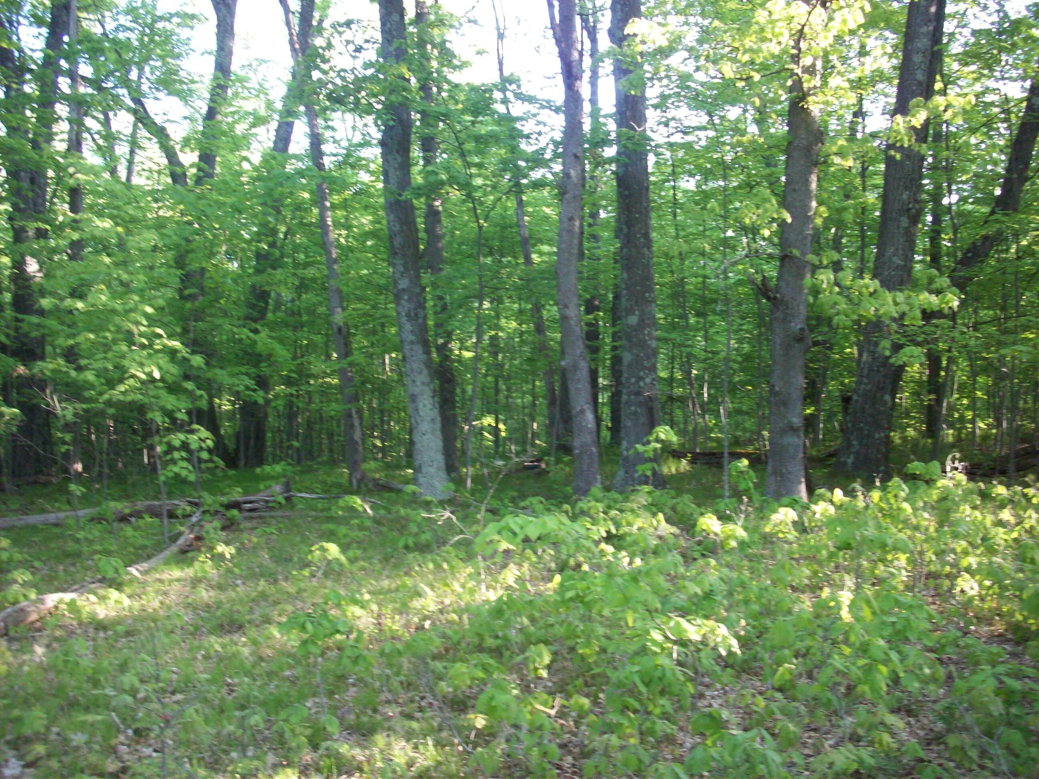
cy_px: 390
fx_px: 1111
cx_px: 520
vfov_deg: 38.7
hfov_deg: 50.1
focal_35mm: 37
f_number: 2.8
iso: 160
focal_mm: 6.2
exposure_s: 1/45
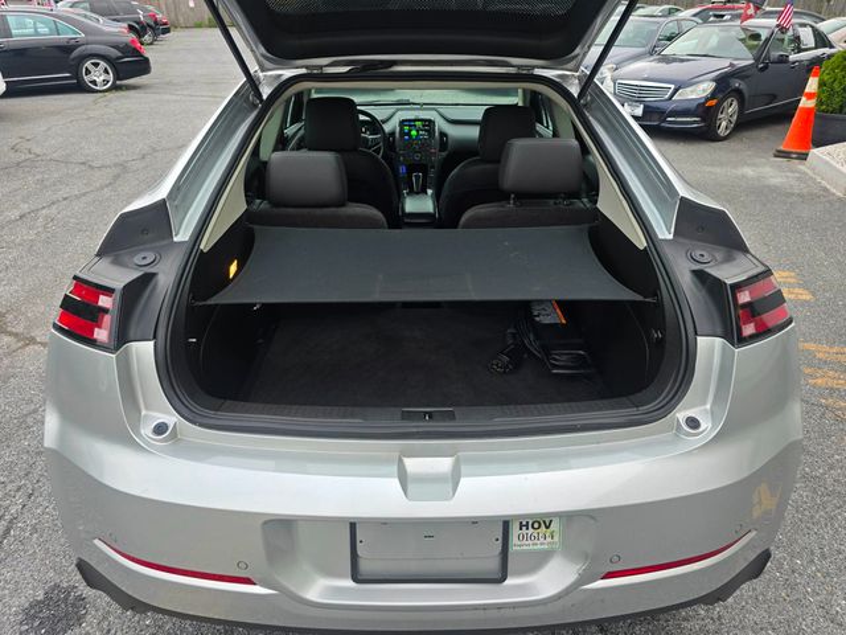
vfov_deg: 58.9
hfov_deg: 73.9
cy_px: 318
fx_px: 562
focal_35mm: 23
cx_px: 423
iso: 20
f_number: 1.7
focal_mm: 6.3
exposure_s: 1/120
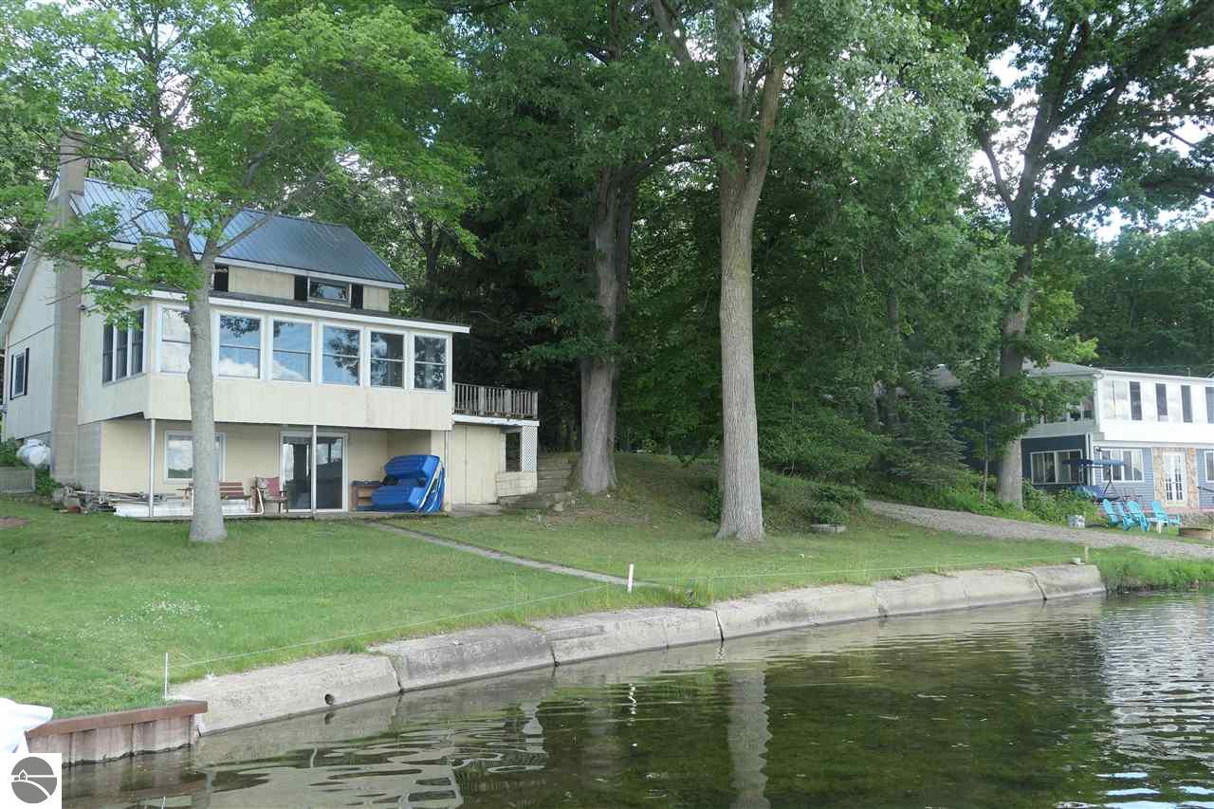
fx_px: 1011
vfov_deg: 43.6
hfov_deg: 61.9
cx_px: 607
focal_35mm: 30
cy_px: 404
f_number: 2.8
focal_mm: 11.1
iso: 125
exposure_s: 1/250
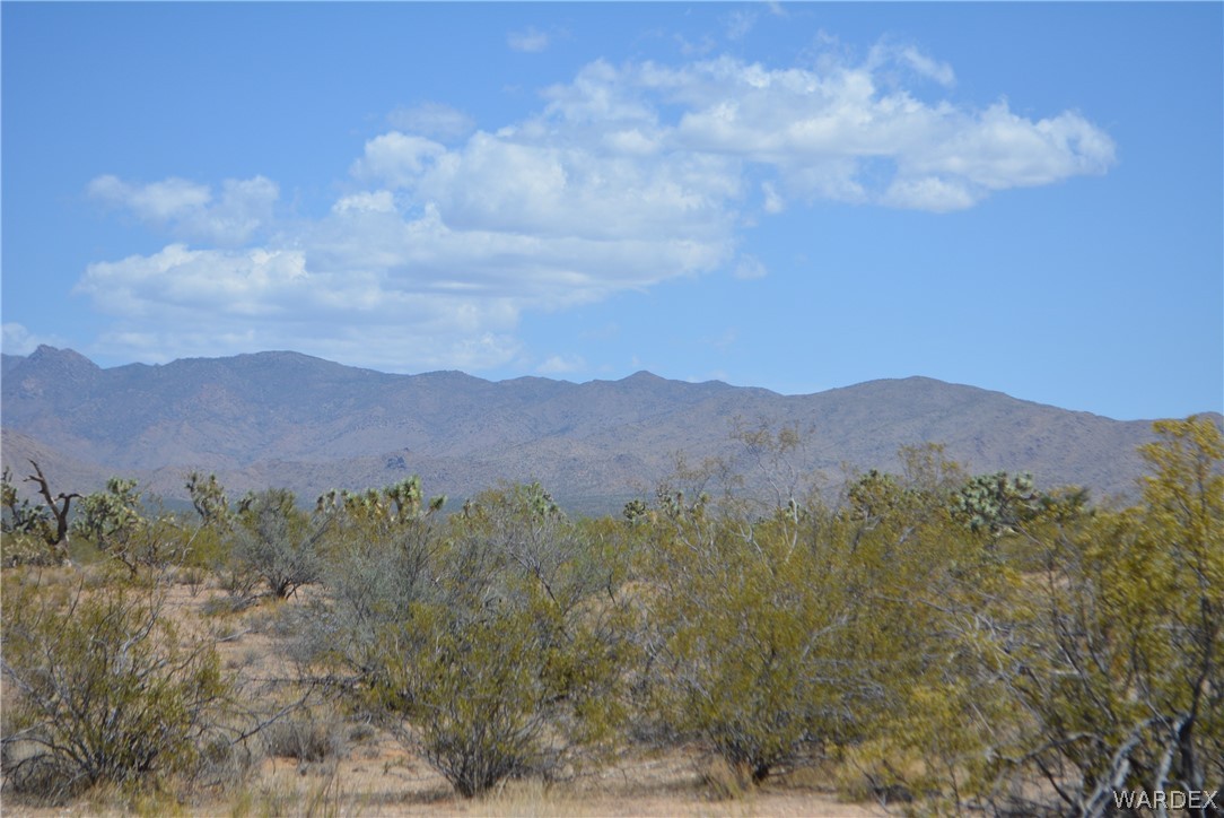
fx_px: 2806
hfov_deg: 24.6
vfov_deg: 16.6
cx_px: 612
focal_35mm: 82
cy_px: 409
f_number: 7.1
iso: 400
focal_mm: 55
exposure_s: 1/1600
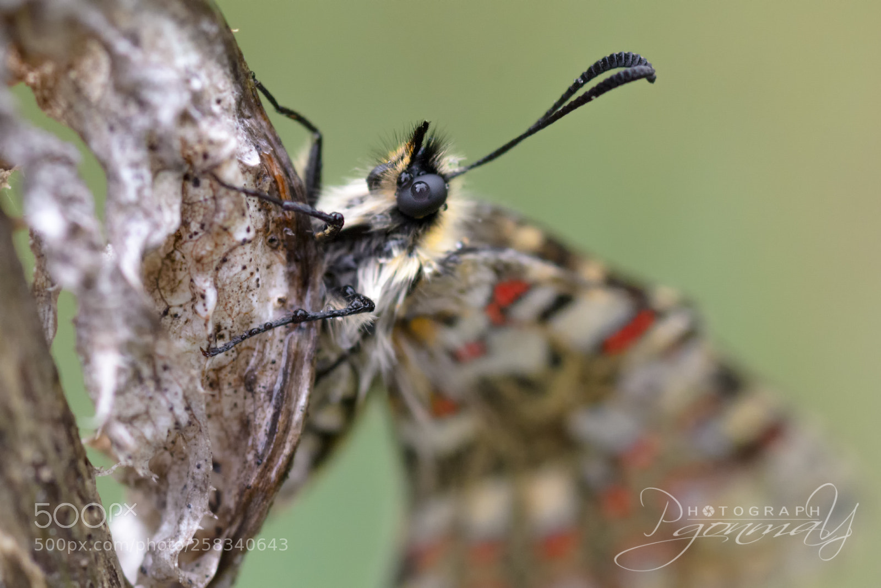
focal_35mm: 158
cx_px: 440
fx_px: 3854
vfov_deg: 8.7
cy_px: 294
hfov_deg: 13.0
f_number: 8
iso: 1600
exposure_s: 1/200
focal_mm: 105
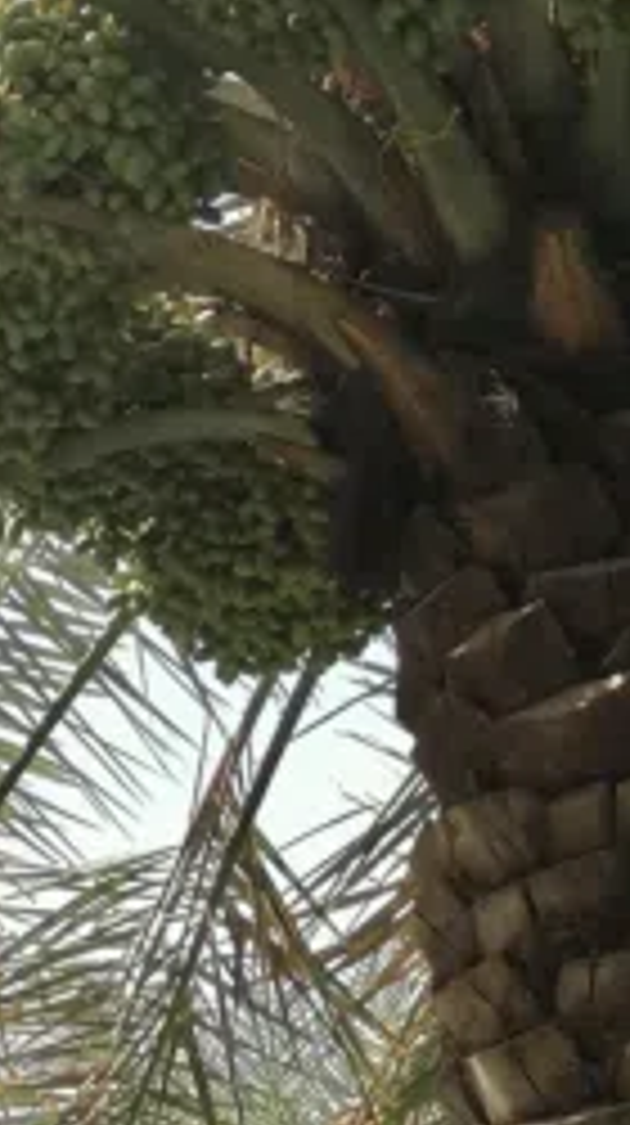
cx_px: 590
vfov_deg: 17.3
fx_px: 3695
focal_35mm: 124
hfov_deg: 9.7
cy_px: 374
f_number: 1.8
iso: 50
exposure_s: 1/483
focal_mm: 5.3
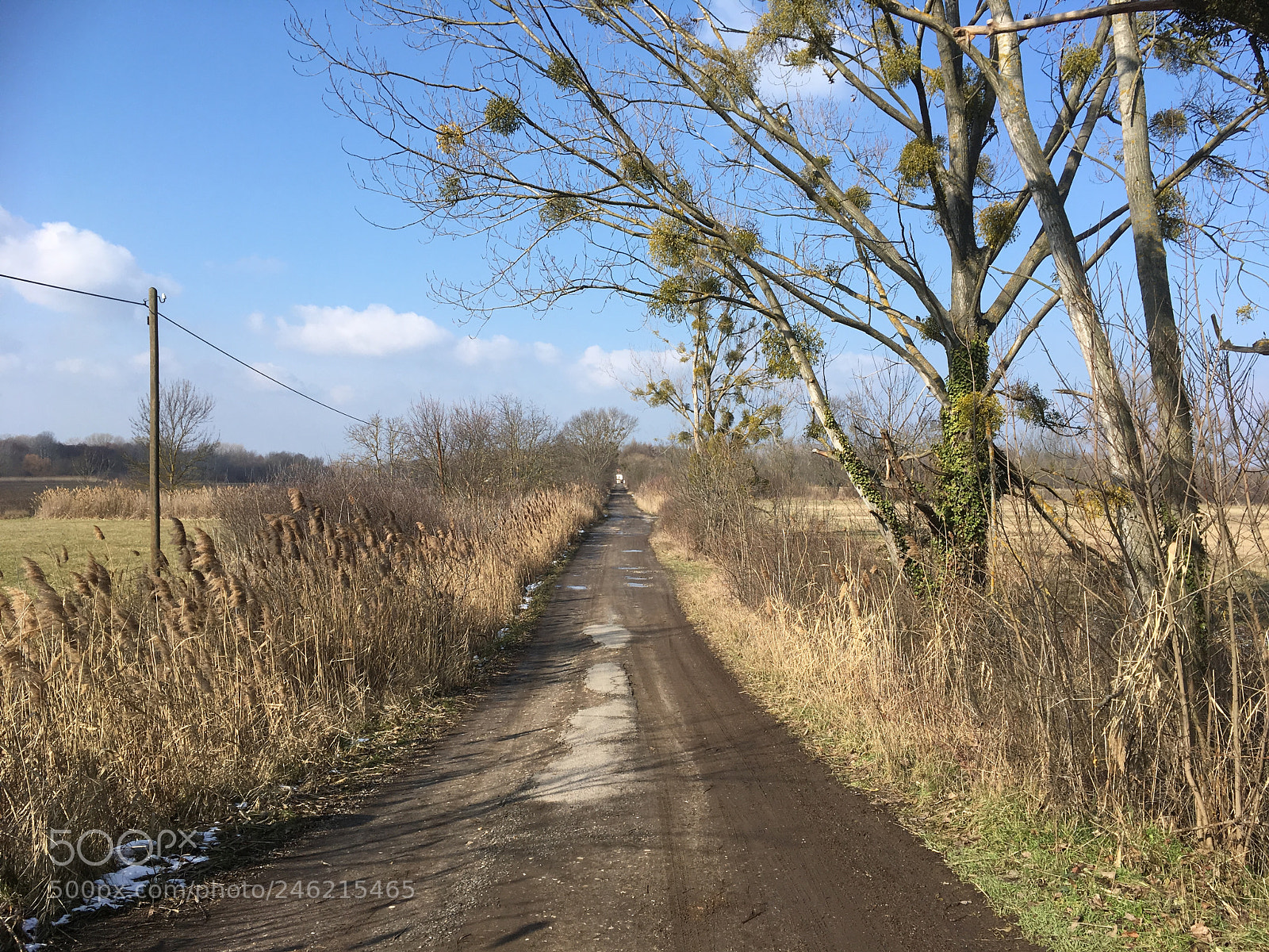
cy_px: 476
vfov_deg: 48.2
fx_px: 1063
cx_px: 634
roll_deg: +0.3
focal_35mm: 29
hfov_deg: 61.7
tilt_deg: +0.4
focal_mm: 4.15
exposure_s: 1/1099
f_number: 2.2
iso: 25
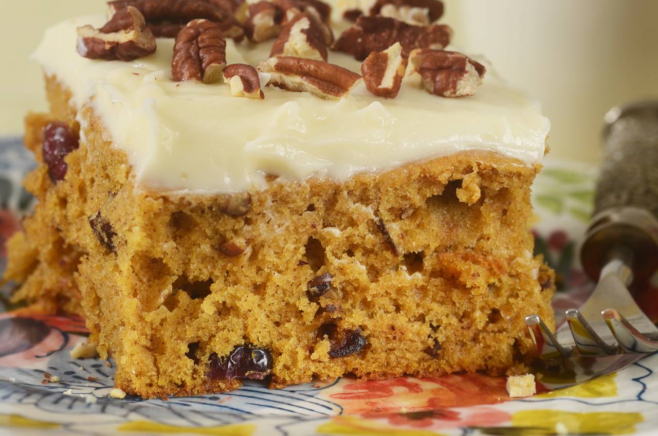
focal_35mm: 158
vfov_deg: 8.7
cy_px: 218
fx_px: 2873
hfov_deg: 13.1
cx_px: 329
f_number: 8
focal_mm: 105
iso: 100
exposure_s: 1/100
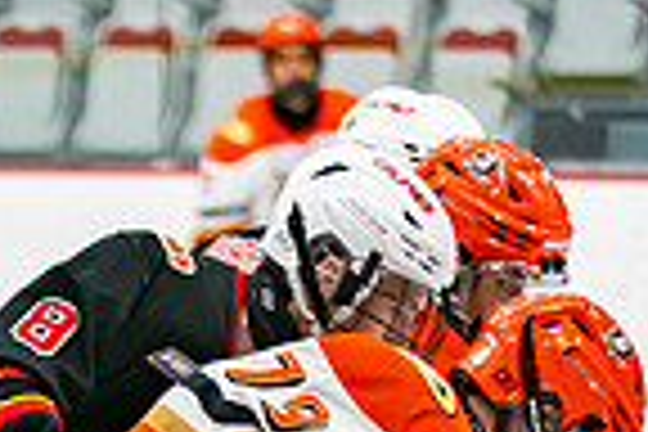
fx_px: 7919
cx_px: 154
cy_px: 704
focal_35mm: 440
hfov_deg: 4.7
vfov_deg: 3.1
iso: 1250
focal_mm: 95
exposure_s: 1/640
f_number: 2.8
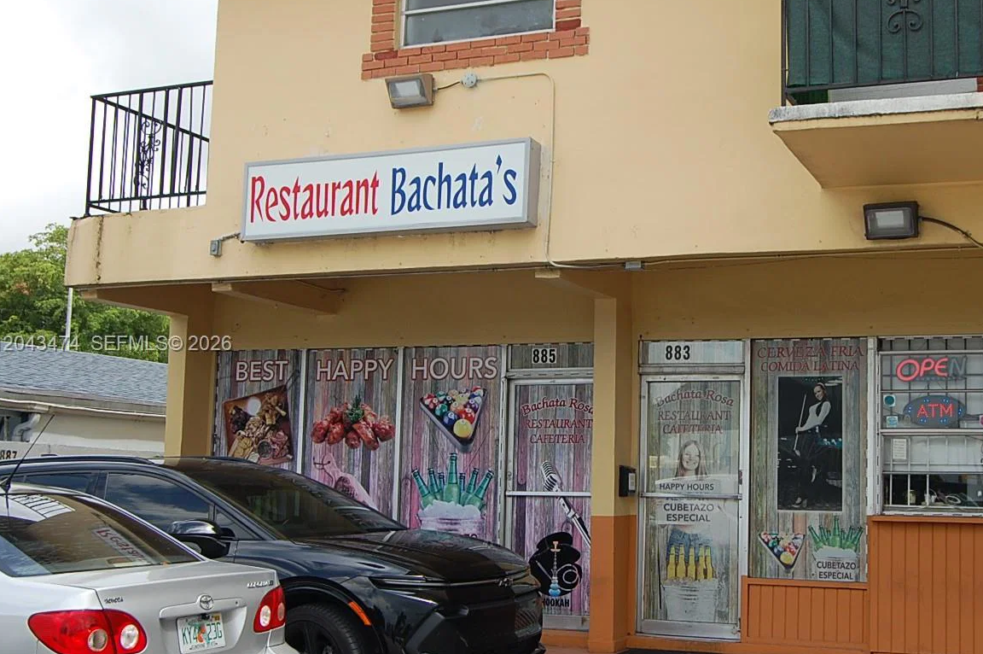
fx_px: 1282
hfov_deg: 41.6
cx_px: 617
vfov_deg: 28.6
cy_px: 346
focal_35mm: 47
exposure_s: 1/200
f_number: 7.1
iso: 200
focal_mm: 24
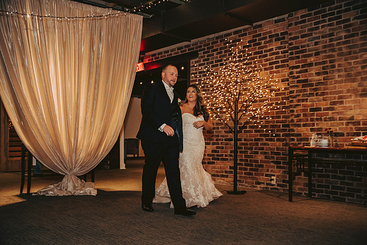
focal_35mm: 35
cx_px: 184
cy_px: 122
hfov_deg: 54.4
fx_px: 357
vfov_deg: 37.9
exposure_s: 1/100
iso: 1250
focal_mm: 35
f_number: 3.2
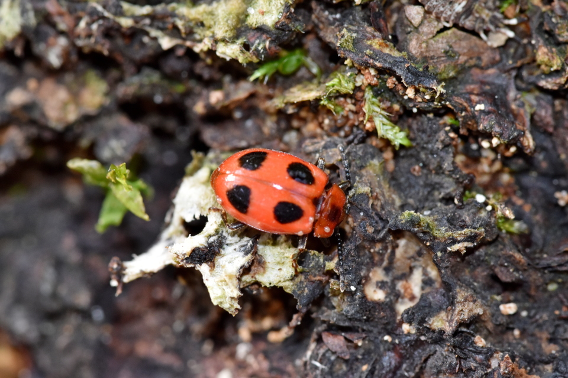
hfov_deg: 13.0
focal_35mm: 158
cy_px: 189
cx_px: 284
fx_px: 2485
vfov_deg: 8.7
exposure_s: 1/60
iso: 1000
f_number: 16
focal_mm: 105
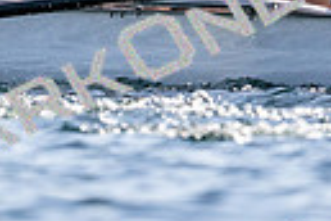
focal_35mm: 1804
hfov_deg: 1.1
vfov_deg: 0.8
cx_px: 228
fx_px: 16585
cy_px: -48
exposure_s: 1/2500
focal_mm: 400
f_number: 4.5
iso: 200
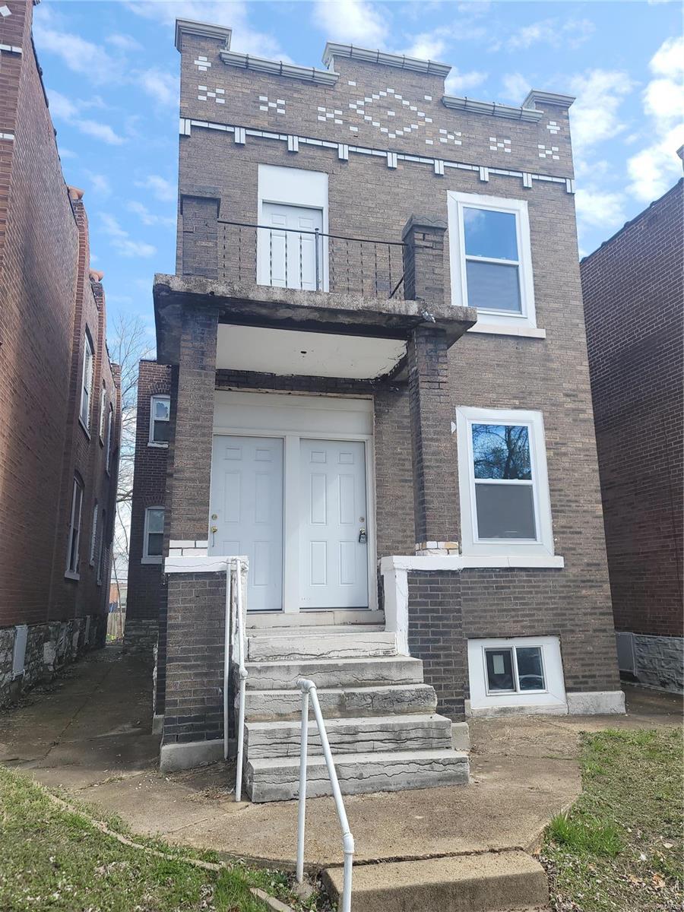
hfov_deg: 54.9
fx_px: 659
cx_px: 342
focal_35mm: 25
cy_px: 456
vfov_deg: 69.4
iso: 20
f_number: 1.8
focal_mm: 7
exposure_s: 1/391
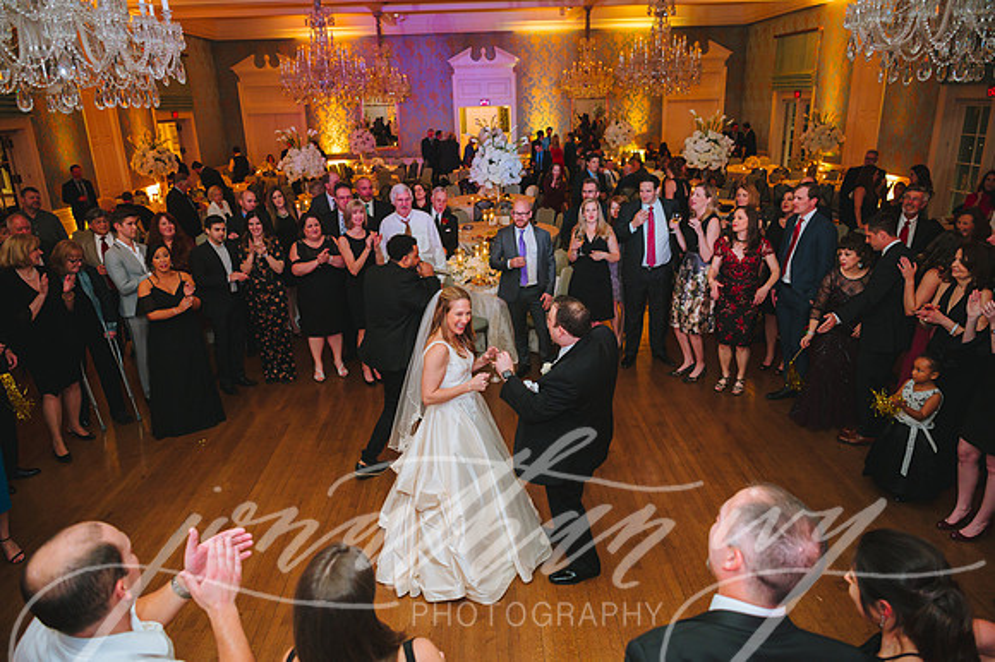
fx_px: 663
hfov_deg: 73.8
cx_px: 498
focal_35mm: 24
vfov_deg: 53.1
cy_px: 331
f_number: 2.8
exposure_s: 1/100
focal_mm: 24
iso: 2500
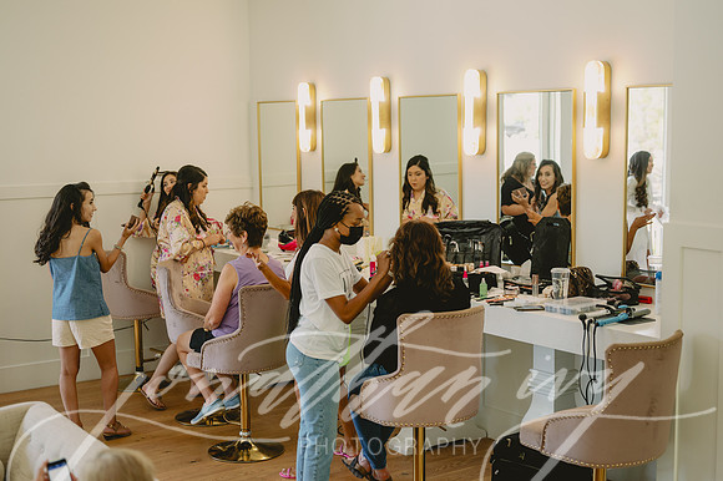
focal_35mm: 50
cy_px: 240
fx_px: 1004
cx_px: 362
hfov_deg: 39.6
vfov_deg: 27.0
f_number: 2.5
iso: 250
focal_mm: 50
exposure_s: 1/125
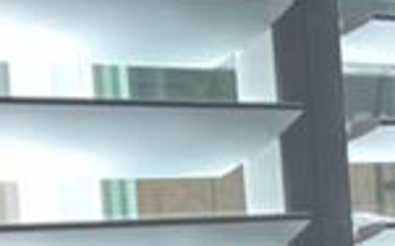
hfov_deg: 6.9
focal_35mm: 274
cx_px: 1150
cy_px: 696
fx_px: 2946
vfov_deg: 4.6
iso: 50
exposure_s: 1/258
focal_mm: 5.7
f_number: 1.5
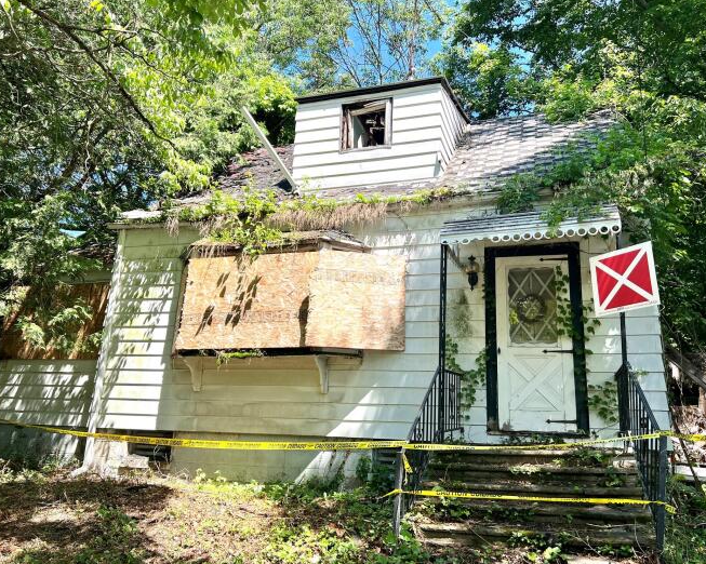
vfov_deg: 51.5
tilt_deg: +13.2
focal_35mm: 28
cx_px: 379
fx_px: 585
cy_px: 287
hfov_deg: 62.1
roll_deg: -3.0
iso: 50
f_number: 1.5
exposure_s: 1/1295
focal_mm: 5.7
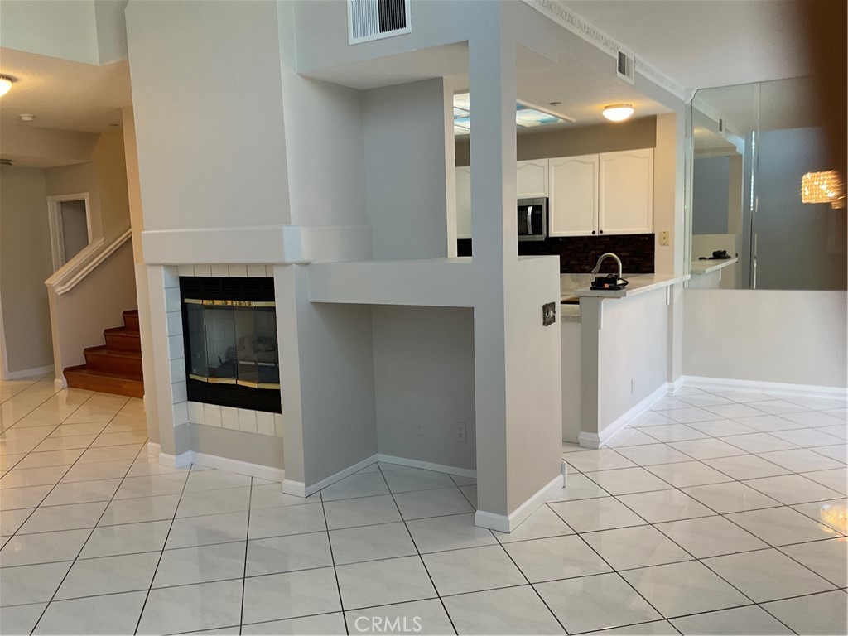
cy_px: 318
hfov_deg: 61.7
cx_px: 424
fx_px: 710
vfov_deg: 48.2
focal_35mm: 29
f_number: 1.8
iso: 50
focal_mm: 3
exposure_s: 1/60
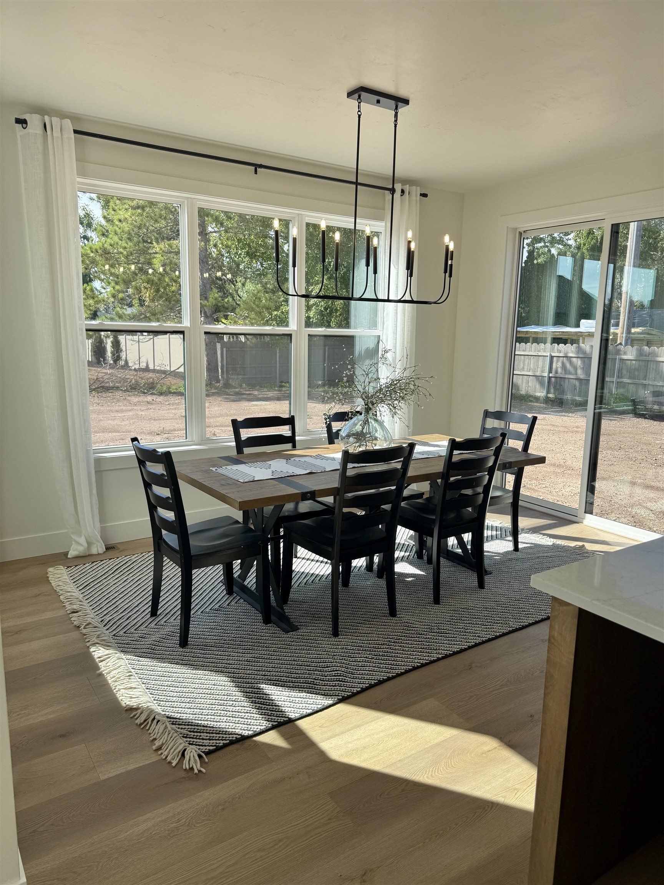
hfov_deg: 56.8
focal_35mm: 24
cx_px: 332
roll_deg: -0.8
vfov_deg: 71.6
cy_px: 442
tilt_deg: -9.7
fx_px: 614
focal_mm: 6.76
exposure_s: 1/1156
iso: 80
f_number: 1.78
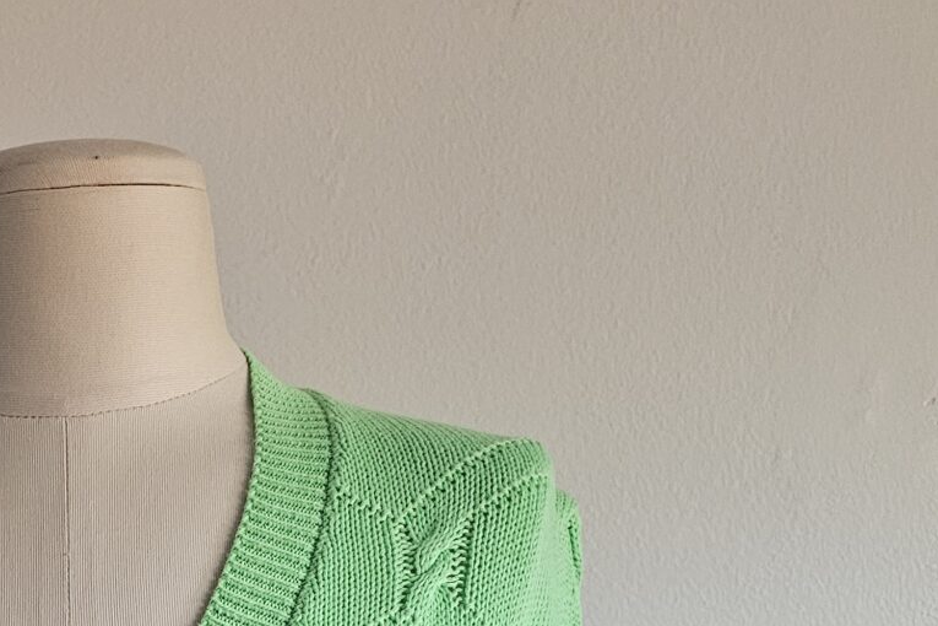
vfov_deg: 17.4
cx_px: 49
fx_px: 1667
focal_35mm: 64
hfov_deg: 29.7
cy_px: 1118
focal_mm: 6.3
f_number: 1.7
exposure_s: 1/170
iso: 800
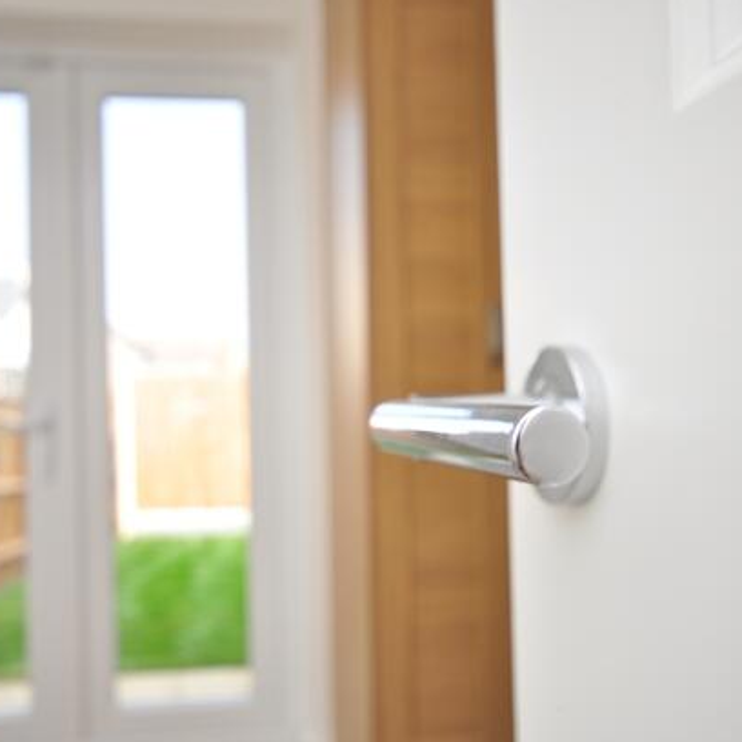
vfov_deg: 40.9
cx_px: 338
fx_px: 994
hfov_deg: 40.9
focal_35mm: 41
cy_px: 386
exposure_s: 1/50
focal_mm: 20
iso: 200
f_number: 5.6
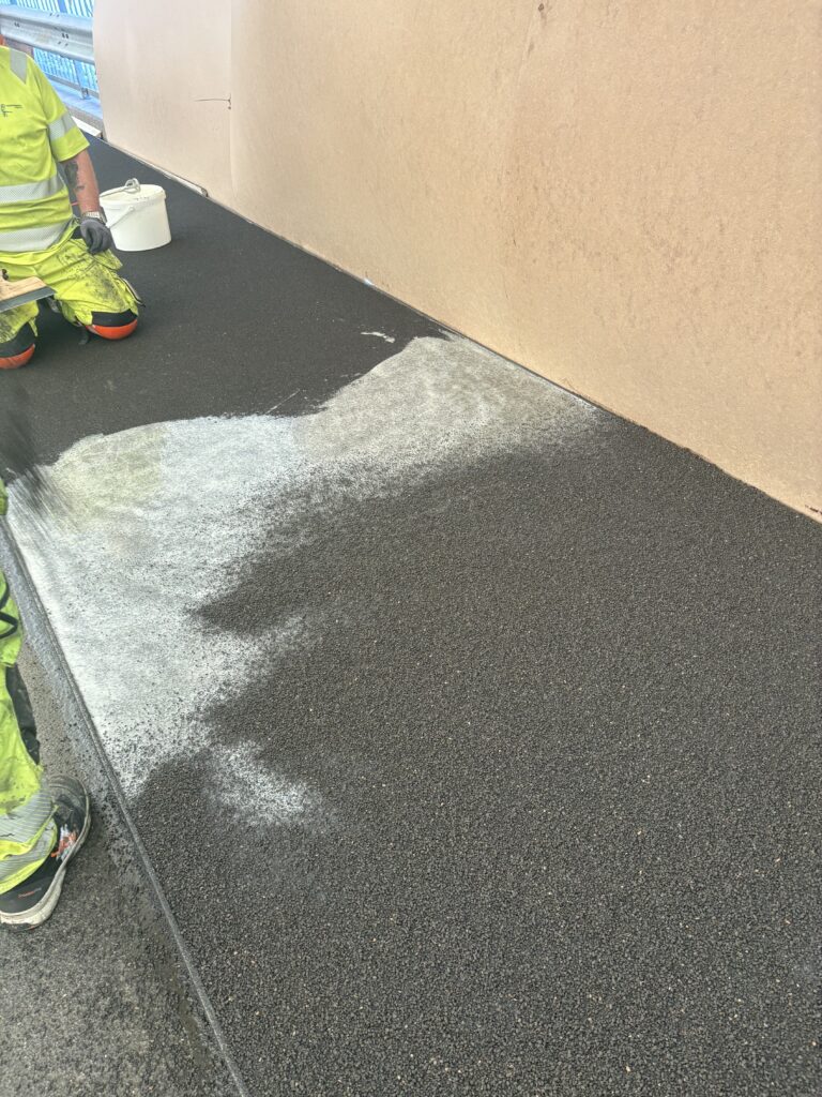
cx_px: 411
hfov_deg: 53.1
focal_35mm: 26
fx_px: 823
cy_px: 548
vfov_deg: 67.3
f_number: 1.6
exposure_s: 1/93
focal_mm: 5.96
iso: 125
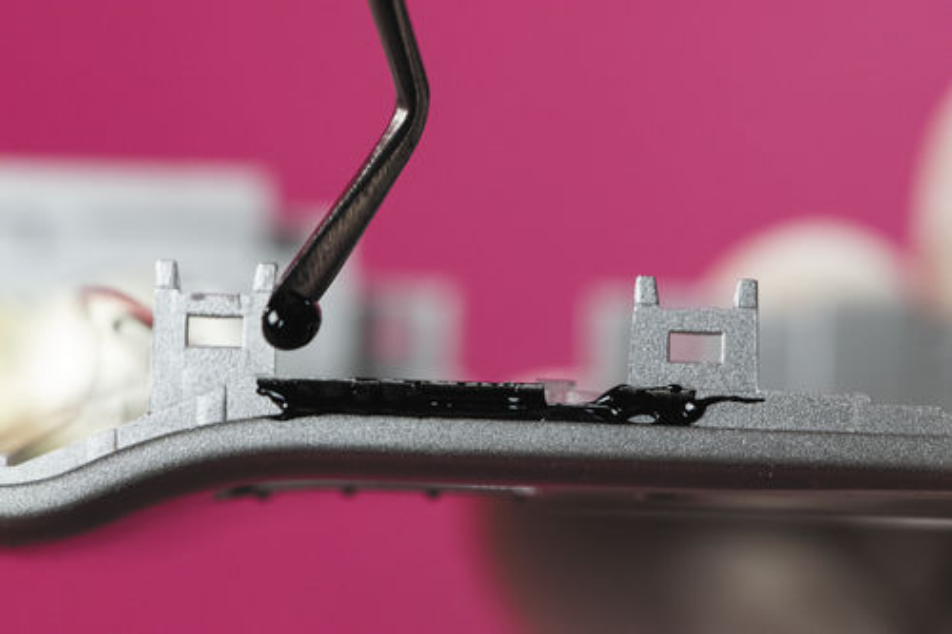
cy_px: 317
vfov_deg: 10.7
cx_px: 476
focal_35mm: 128
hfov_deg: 16.1
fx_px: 3370
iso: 1600
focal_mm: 85
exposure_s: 1/125
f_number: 8
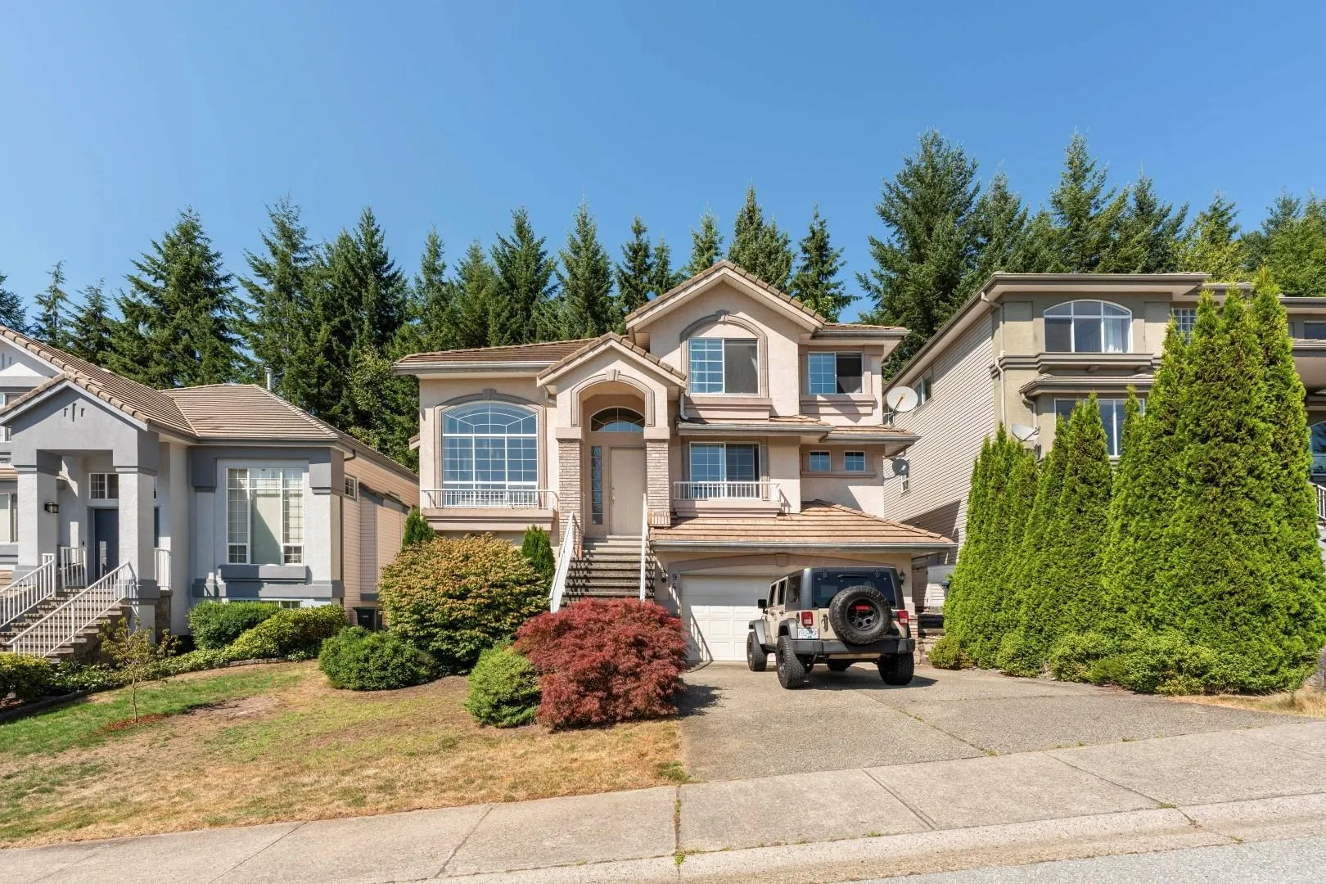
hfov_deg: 104.3
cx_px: 663
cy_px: 442
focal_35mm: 14
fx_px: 516
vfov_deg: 81.2
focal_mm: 14
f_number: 10
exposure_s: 1/160
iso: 100
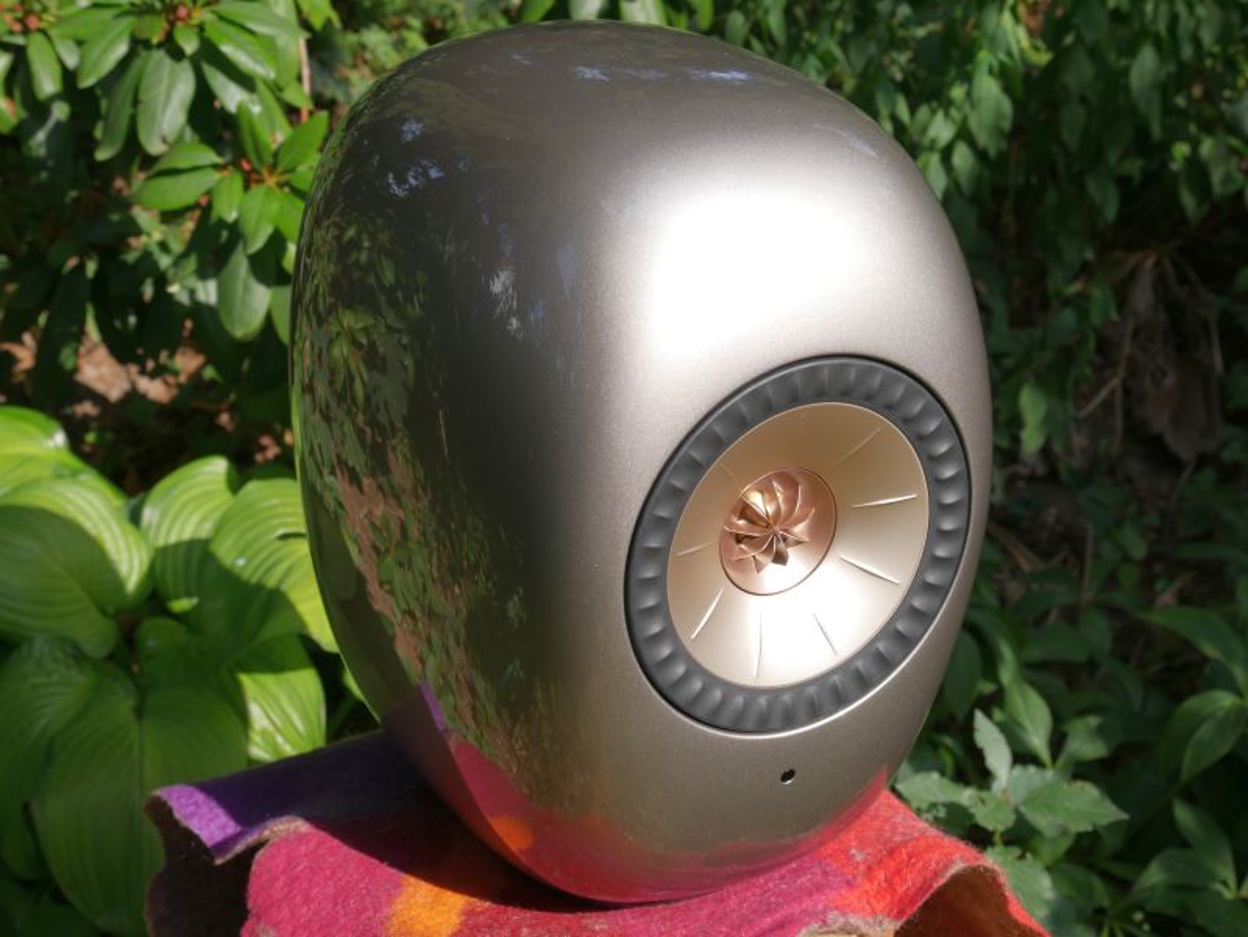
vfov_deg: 26.1
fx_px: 2020
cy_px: 468
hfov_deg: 34.3
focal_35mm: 56
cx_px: 624
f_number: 7.1
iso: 200
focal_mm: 28
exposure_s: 1/250
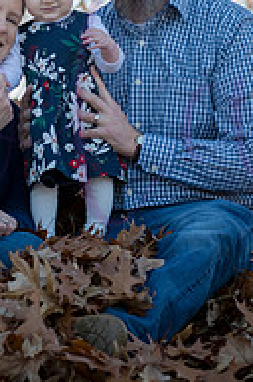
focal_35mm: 187
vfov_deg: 10.9
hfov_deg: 7.3
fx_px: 1978
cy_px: 0
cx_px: 34
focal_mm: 80
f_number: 5.6
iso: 400
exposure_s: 1/320
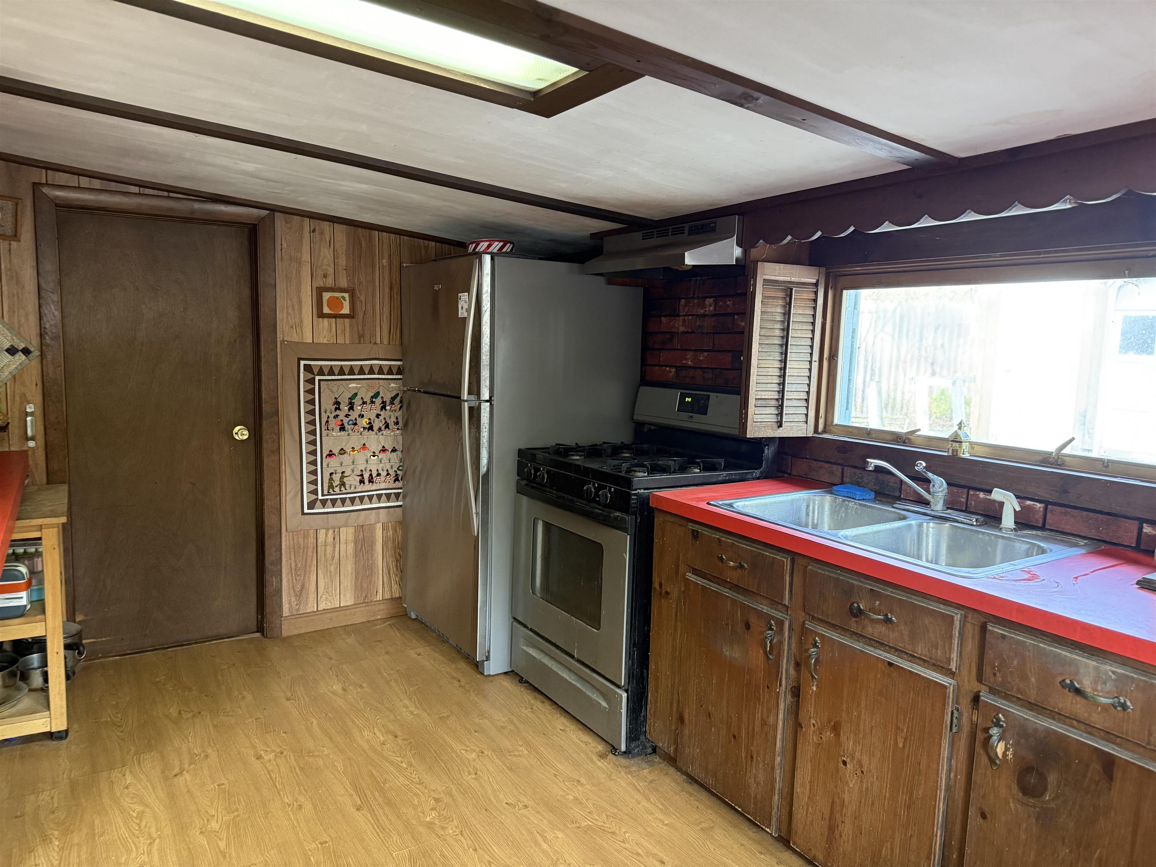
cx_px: 578
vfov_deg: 56.8
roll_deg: -1.7
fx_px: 801
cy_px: 434
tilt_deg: -7.1
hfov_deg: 71.6
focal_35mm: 24
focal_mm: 6.76
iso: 400
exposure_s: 1/60
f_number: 1.78
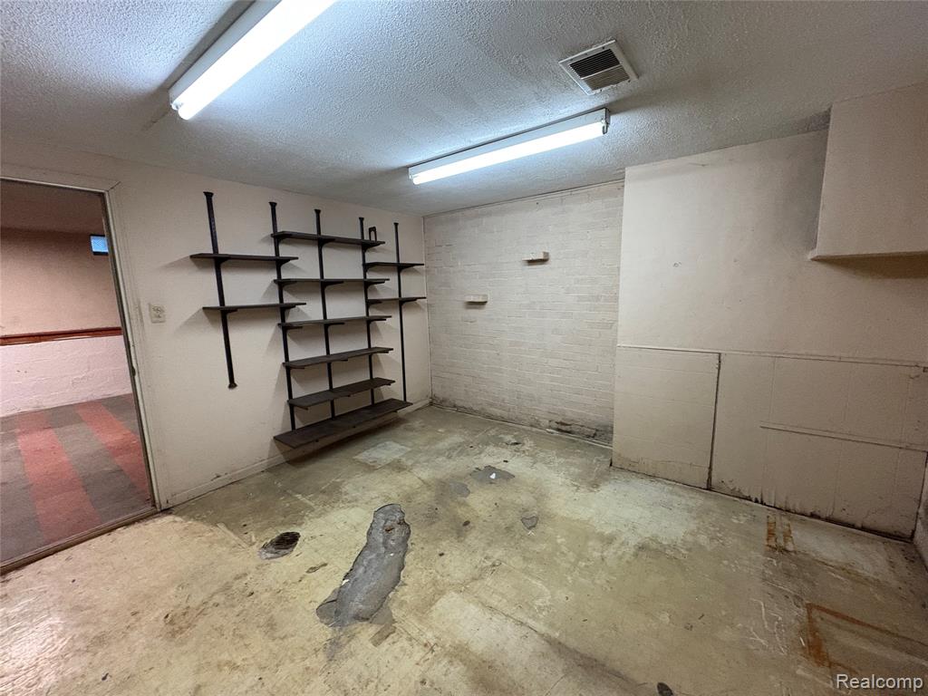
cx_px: 464
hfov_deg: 102.1
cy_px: 348
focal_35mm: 14
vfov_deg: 85.7
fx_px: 375
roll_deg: +1.2
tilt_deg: -7.4
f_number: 2.2
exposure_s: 1/60
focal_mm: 2.22
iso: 500
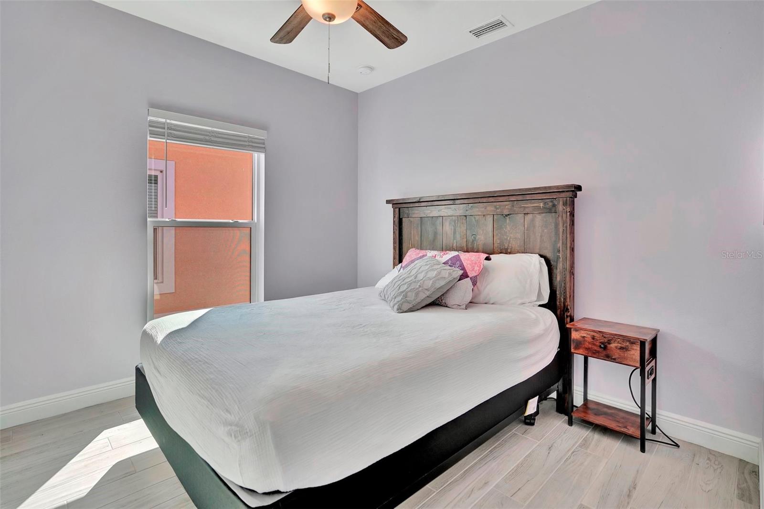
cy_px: 254
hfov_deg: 93.3
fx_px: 361
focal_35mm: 17
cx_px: 382
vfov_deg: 70.4
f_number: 2.8
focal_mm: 17
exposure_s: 1/200
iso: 500
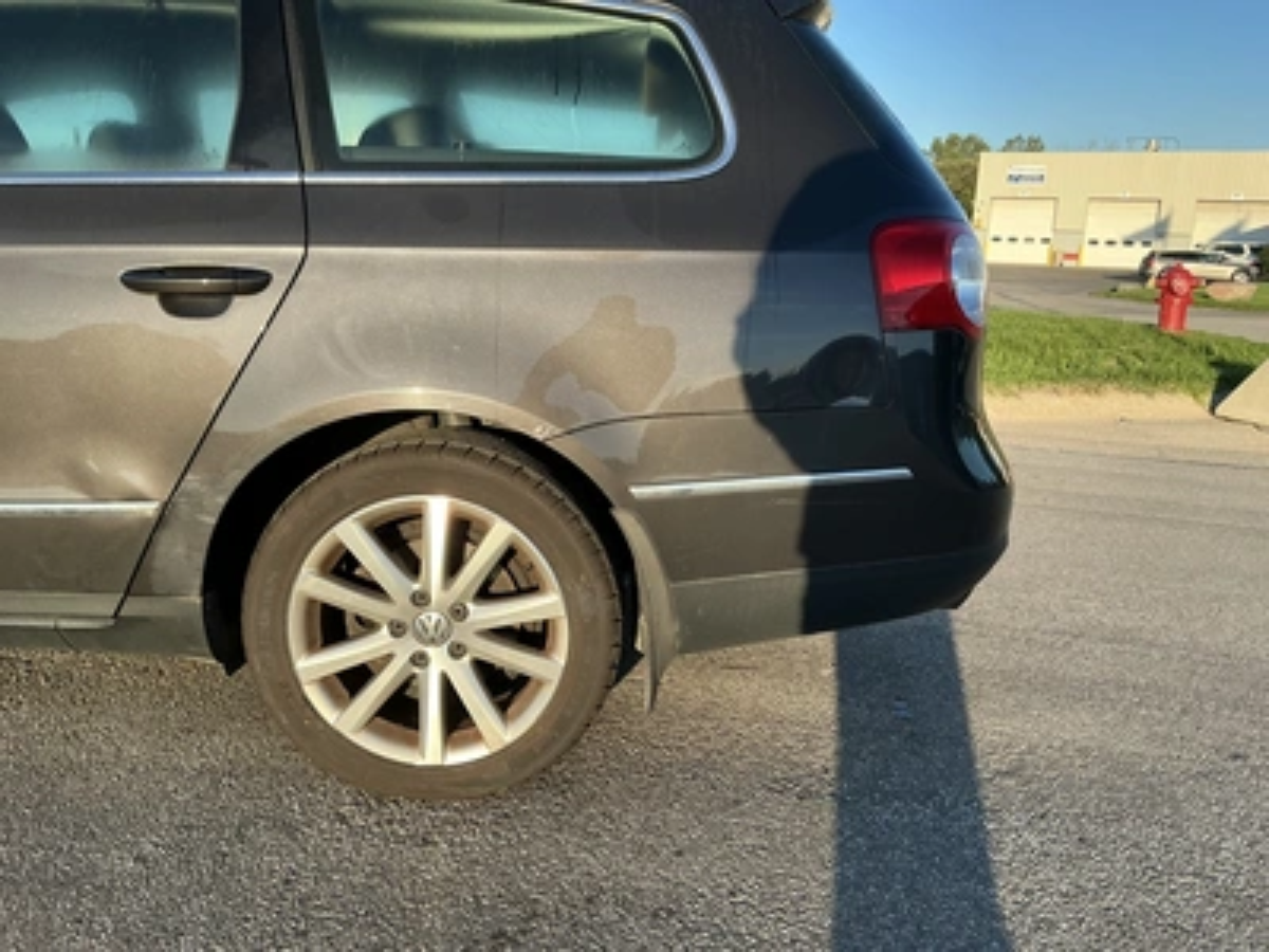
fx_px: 1026
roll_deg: -1.8
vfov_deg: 49.7
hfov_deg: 63.4
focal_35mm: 28
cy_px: 476
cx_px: 634
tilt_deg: -12.1
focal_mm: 3
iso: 25
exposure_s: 1/500
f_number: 1.8
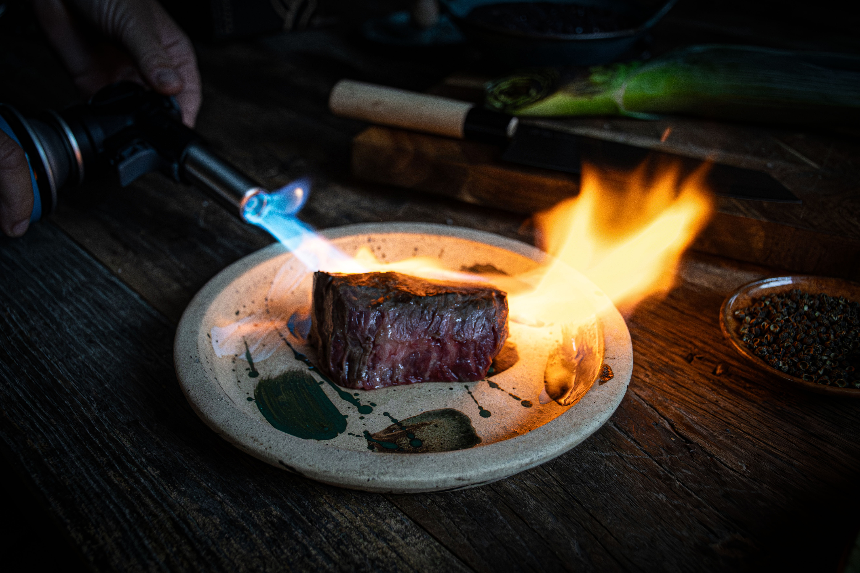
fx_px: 932
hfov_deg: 49.6
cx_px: 430
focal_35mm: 39
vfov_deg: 34.2
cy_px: 286
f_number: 3.8
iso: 3200
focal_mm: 26
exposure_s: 1/60
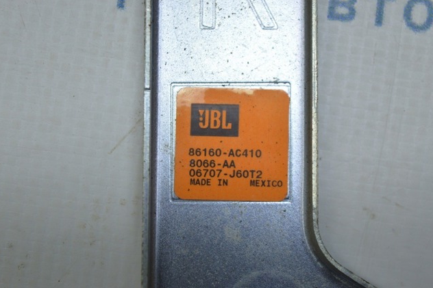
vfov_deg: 16.3
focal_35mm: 84
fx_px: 1004
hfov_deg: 24.3
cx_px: 217
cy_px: 144
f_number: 5.6
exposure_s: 1/80
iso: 400
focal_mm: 55
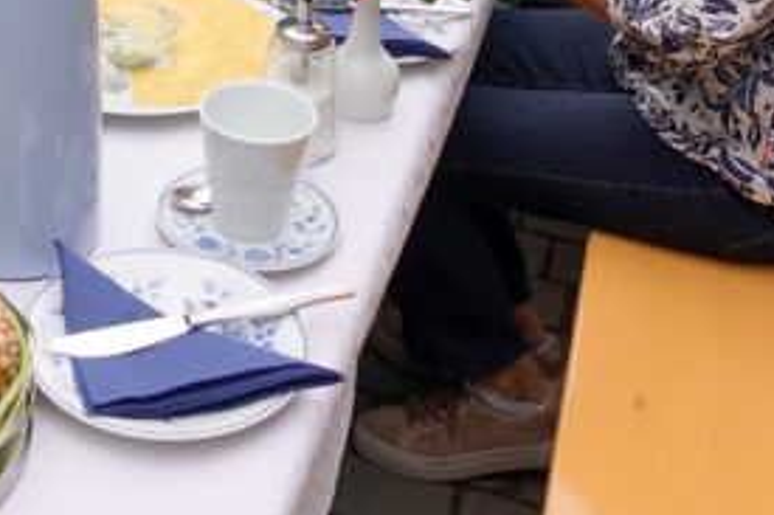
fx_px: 1440
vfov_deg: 19.3
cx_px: 110
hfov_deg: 29.1
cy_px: -68
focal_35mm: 67
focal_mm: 8.8
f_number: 2.8
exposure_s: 1/500
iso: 100
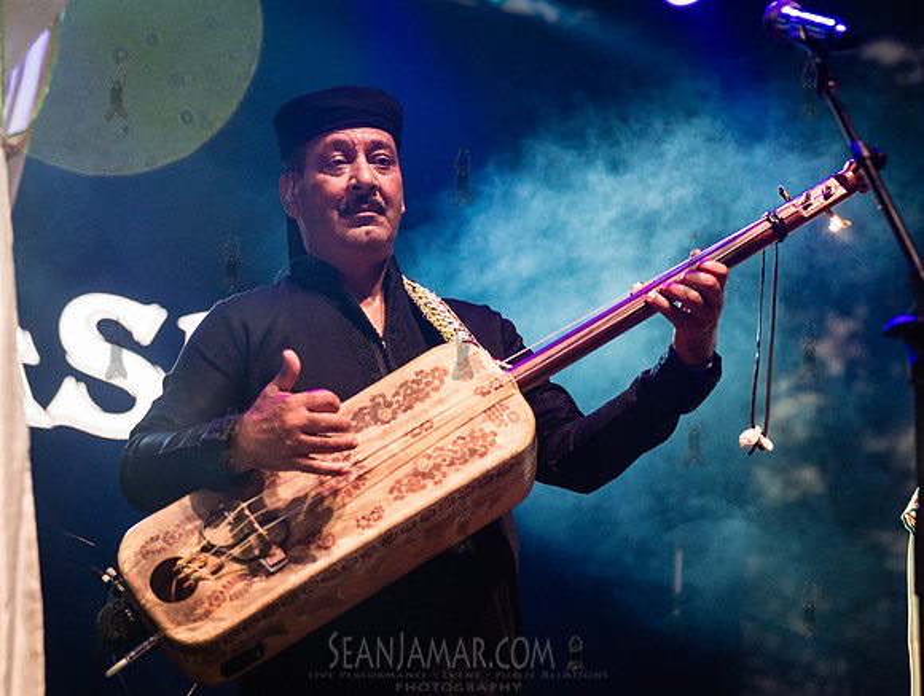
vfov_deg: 14.4
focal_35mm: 103
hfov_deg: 19.1
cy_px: 371
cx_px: 555
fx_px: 2750
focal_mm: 83
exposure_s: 1/800
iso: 3200
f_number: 3.5
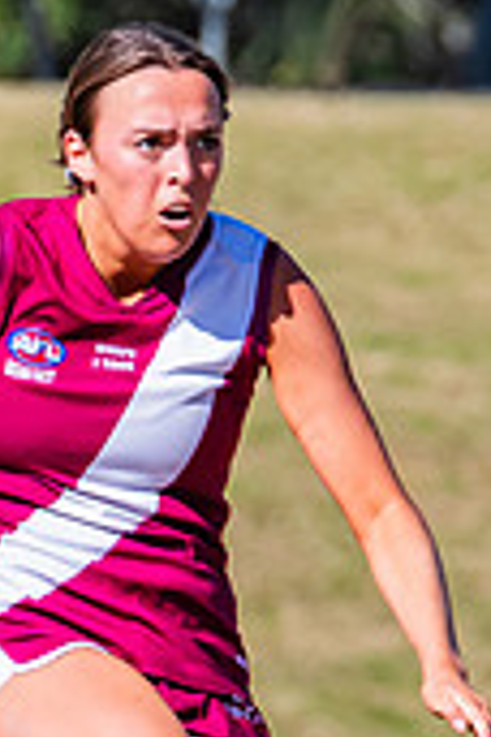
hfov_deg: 0.6
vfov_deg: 1.0
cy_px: 797
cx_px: 214
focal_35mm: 2132
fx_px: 43614
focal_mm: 420
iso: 800
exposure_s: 1/1600
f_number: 10
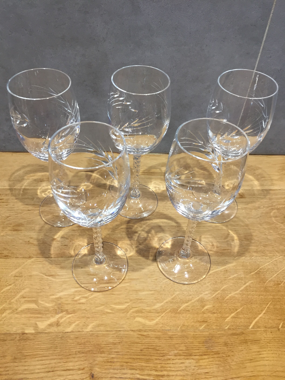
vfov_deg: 61.7
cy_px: 190
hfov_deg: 48.2
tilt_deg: -46.2
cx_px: 142
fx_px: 318
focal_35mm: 29
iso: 80
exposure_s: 1/33
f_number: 2.2
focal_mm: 4.15
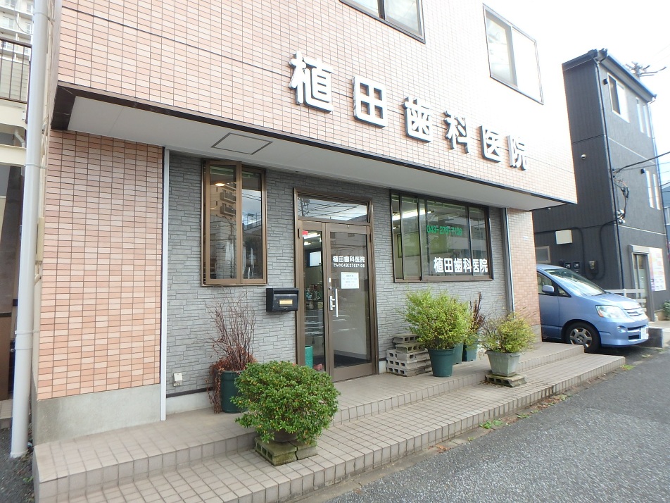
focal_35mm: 21
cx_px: 335
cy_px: 252
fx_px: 406
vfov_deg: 63.4
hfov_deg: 79.0
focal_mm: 3.7
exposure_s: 1/160
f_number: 3.5
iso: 125
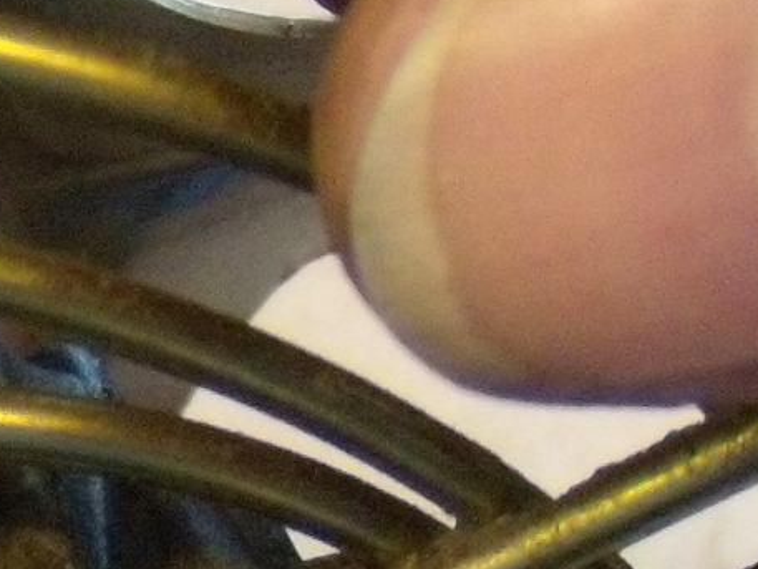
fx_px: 4468
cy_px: 1176
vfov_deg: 7.0
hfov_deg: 9.2
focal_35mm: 204
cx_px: -688
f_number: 3.6
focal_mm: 6.4
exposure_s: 1/40
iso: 400
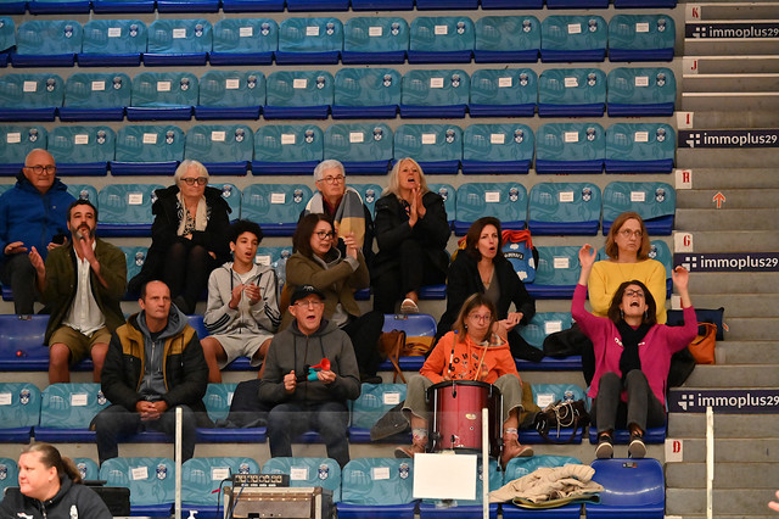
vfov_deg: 6.9
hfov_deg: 10.3
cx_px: 390
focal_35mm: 200
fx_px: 4325
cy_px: 260
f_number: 5
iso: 6400
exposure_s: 1/200
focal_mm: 200
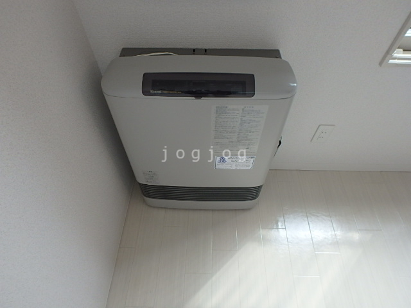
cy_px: 154
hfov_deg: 79.0
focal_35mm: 21
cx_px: 206
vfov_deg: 63.4
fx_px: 249
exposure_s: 1/50
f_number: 3.5
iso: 200
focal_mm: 3.7
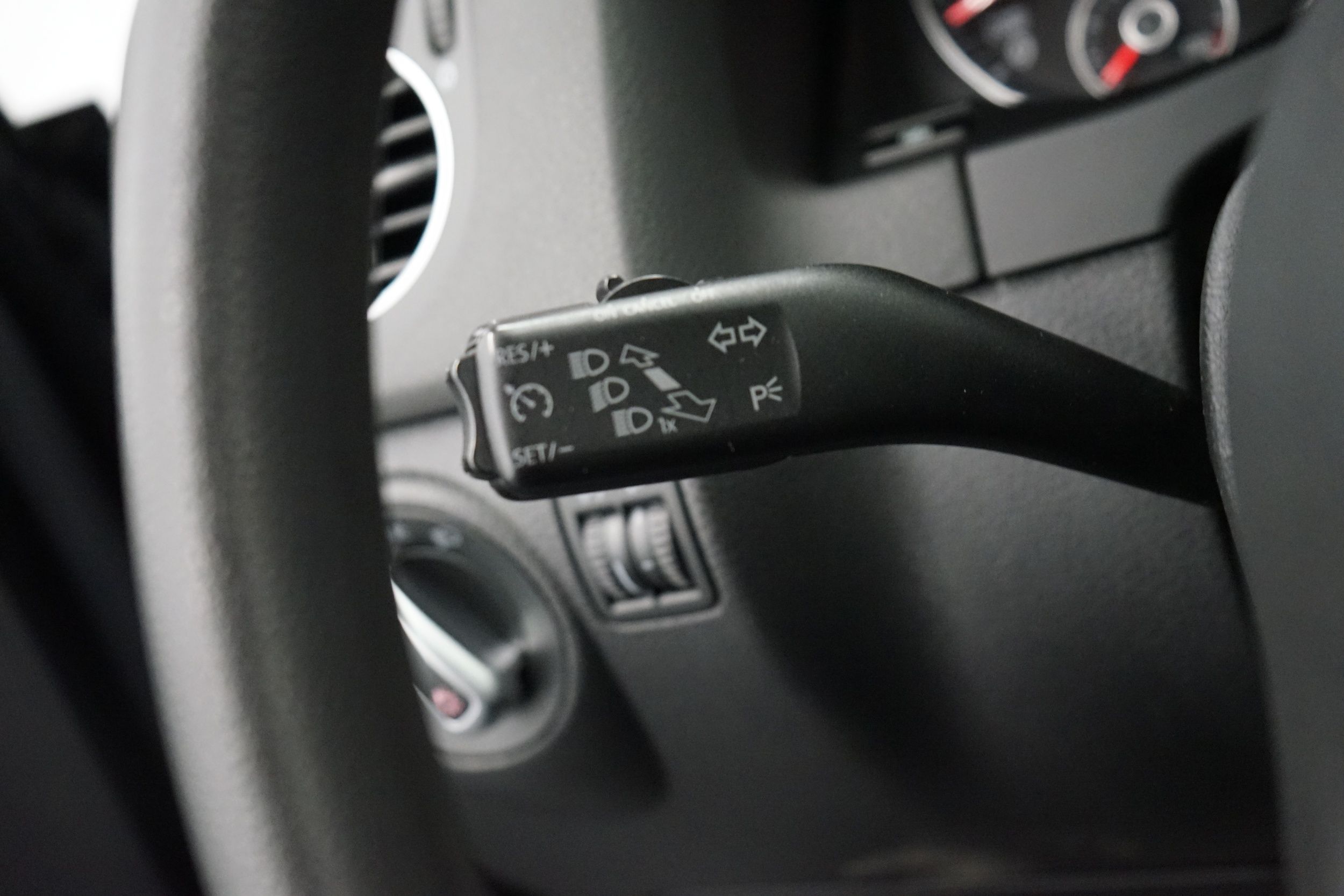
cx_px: 672
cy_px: 448
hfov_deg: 46.4
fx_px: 1568
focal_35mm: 42
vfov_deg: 31.9
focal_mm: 42
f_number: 4.5
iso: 6400
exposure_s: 1/100
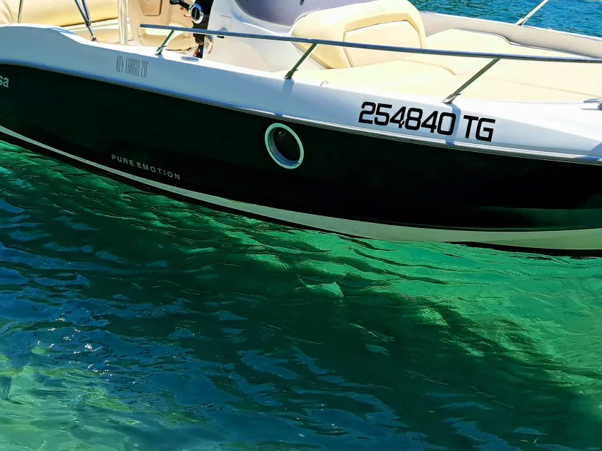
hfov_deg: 45.3
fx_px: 713
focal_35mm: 41
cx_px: 380
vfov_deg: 33.9
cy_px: 76
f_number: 1.8
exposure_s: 1/1429
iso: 50
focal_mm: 5.23
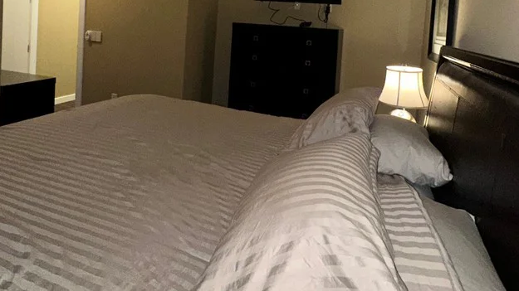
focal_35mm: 25
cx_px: 266
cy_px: 33
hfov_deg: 74.1
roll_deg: -4.1
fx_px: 344
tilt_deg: -2.7
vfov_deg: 42.4
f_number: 2.2
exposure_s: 1/60
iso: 200
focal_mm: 2.22
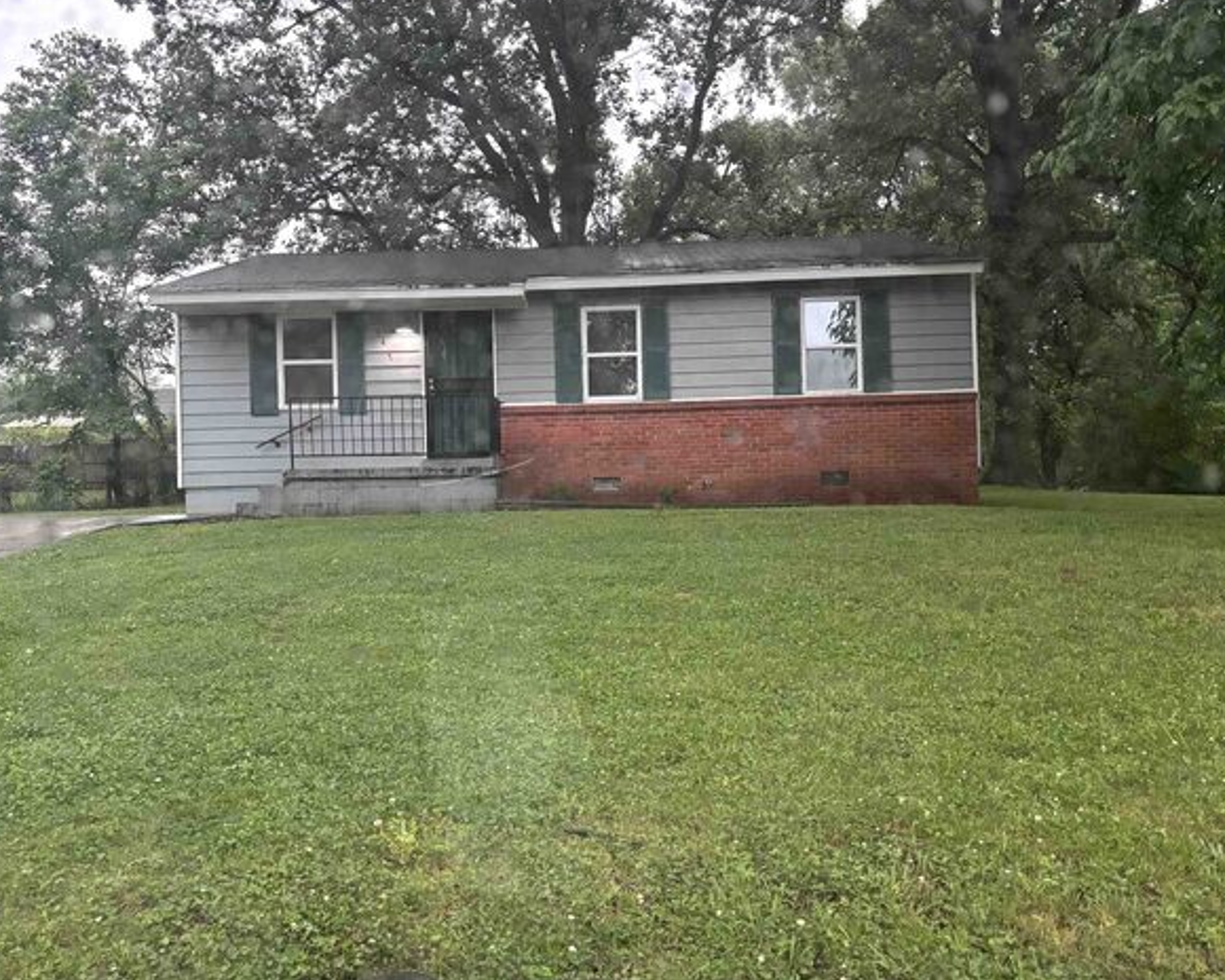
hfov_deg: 62.2
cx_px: 579
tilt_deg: +0.6
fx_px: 1015
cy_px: 477
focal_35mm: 28
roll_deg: +0.9
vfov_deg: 51.5
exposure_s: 1/60
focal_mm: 5.96
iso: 500
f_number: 1.6
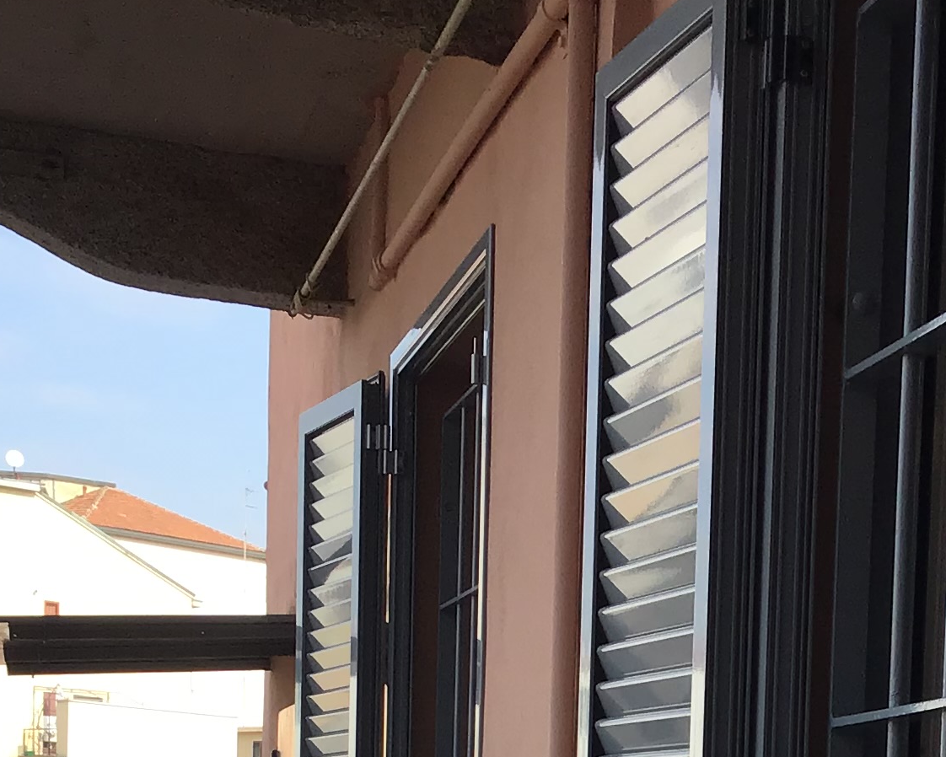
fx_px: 2464
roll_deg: -1.2
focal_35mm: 88
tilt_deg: -3.8
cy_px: 1012
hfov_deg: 21.5
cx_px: 758
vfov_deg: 16.4
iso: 25
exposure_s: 1/550
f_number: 2.4
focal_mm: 3.3
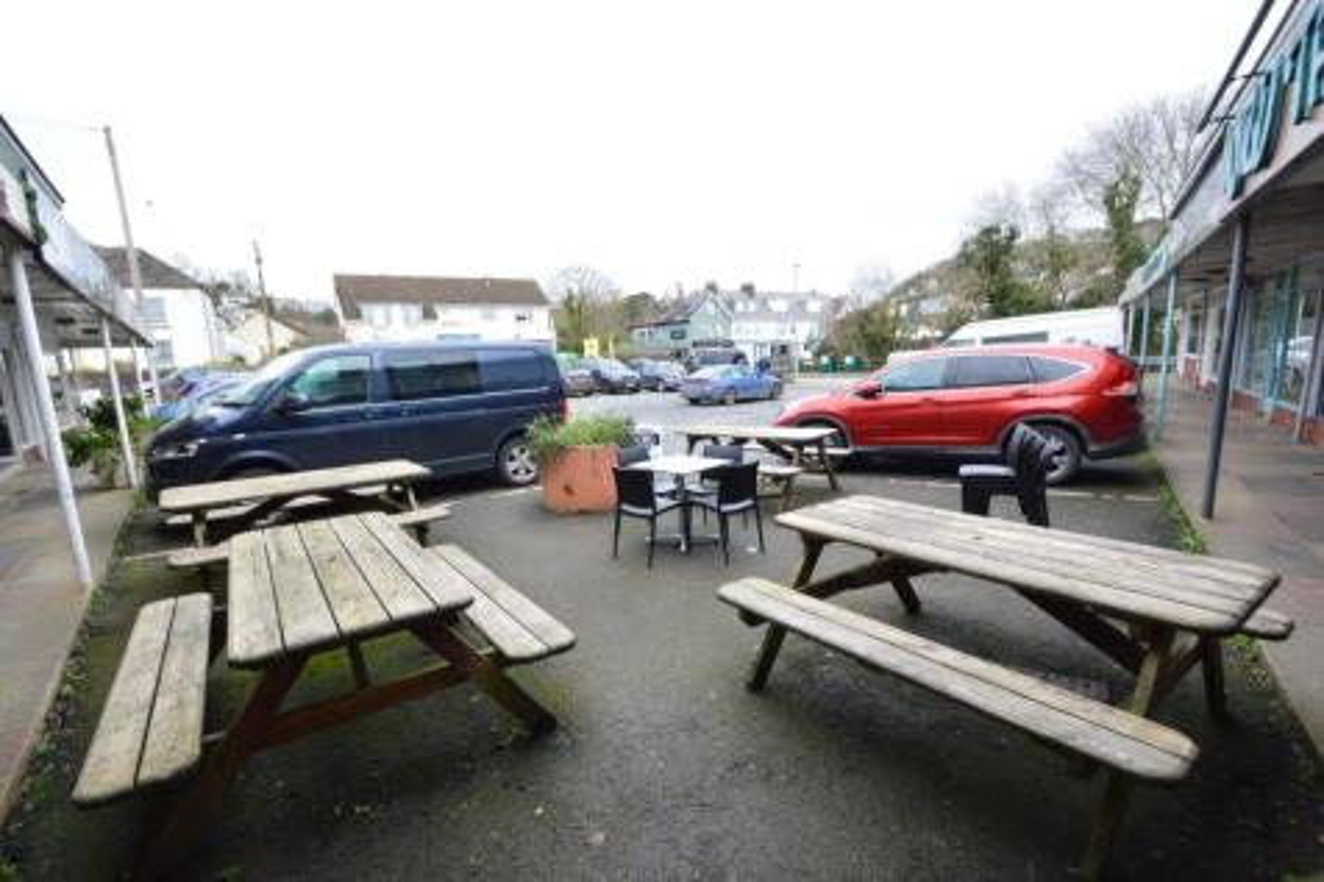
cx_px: 662
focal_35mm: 15
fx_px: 551
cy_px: 441
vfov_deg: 77.3
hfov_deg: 100.4
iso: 400
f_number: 9
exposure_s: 1/100
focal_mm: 10
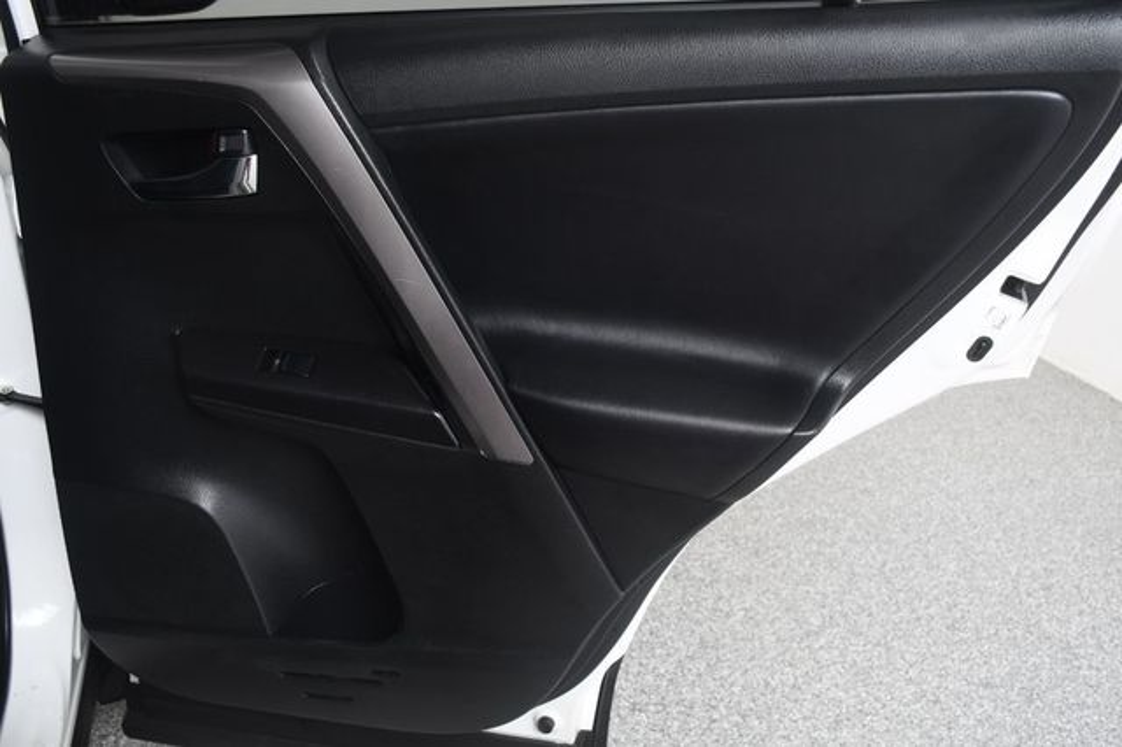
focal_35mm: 33
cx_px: 561
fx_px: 1028
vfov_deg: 39.9
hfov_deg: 57.2
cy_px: 374
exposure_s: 1/160
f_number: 5
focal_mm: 22
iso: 100
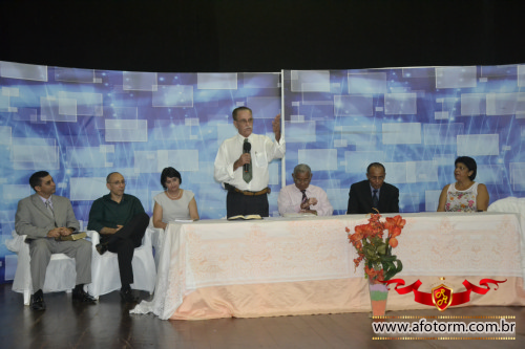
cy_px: 174
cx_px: 262
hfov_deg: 42.3
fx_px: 678
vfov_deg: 28.9
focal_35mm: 46
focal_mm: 31
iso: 3200
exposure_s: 1/60
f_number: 4
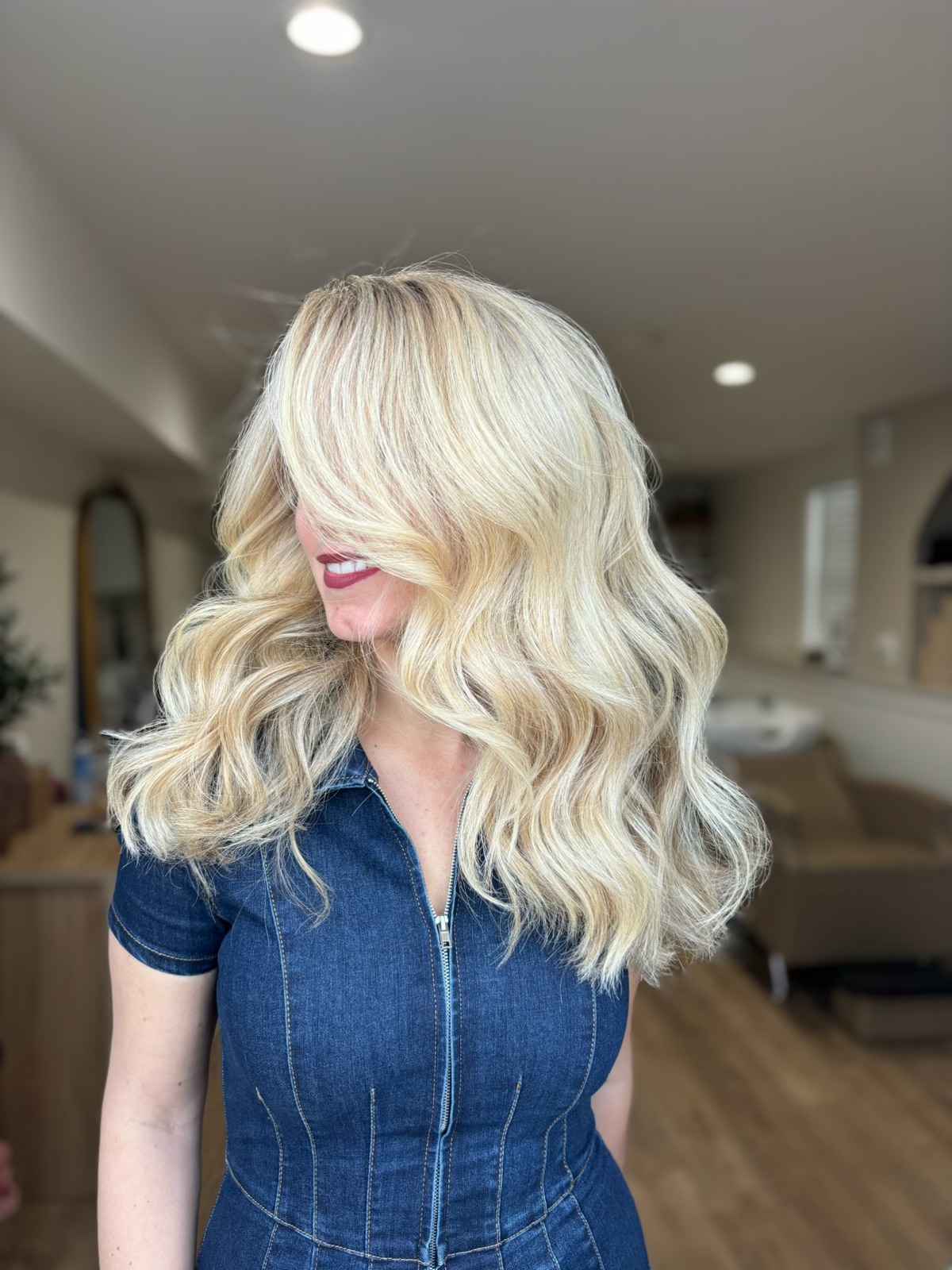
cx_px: 476
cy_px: 635
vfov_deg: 67.3
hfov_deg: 53.1
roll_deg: -2.2
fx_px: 953
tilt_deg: -2.5
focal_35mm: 26
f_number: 1.6
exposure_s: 1/121
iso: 64
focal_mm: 5.96
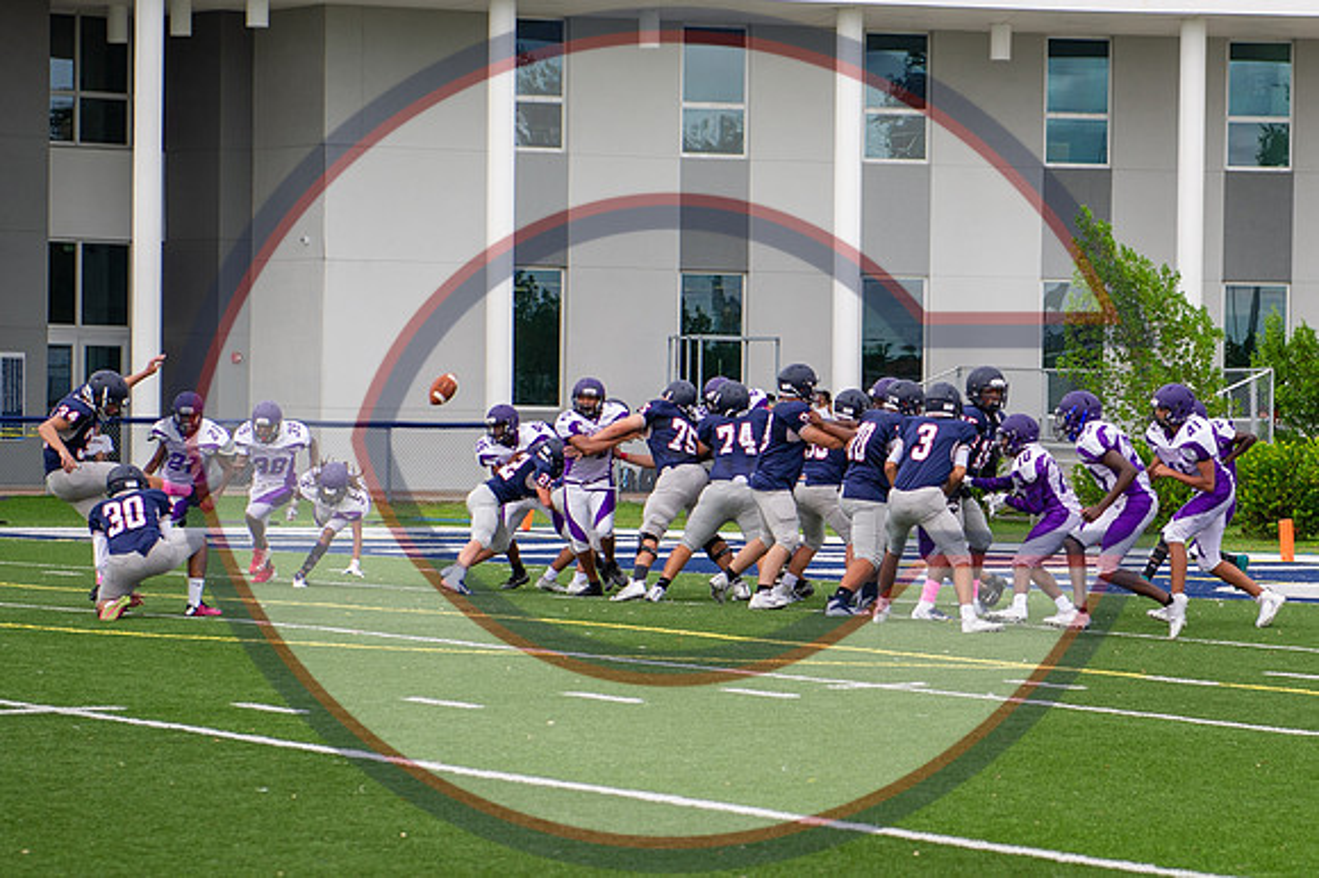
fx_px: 4626
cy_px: 532
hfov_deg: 16.1
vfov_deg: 10.8
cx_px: 989
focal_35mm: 126
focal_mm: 70
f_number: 3.5
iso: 200
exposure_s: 1/1000
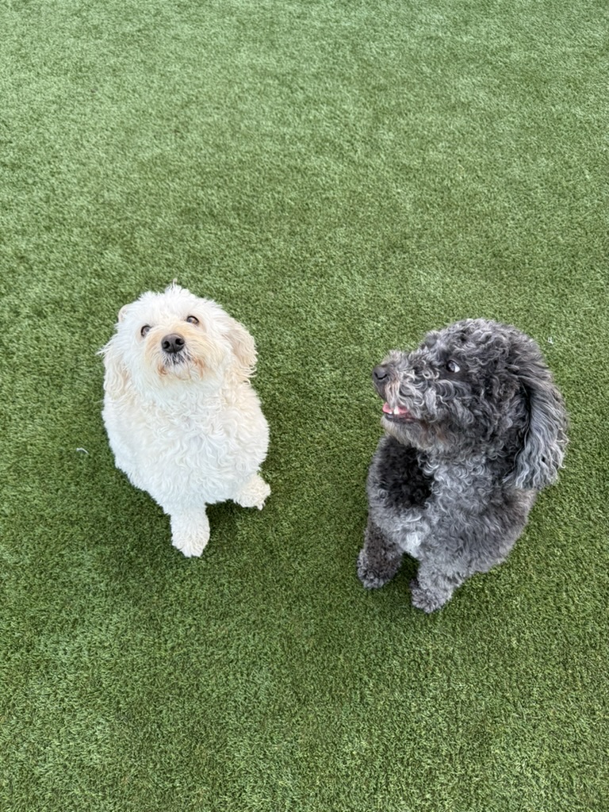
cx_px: 304
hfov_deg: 56.8
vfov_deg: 71.6
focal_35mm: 24
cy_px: 406
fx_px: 563
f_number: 1.78
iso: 100
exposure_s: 1/368
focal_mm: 6.76
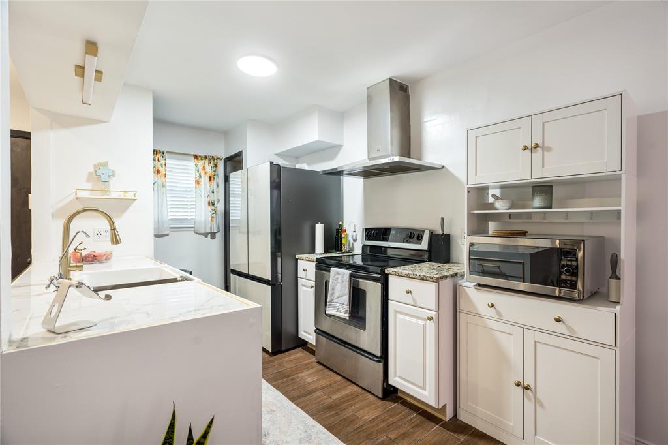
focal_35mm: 16
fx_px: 297
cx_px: 334
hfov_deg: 96.8
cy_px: 222
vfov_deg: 73.7
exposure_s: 1/1.25
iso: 200
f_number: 7.1
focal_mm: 16
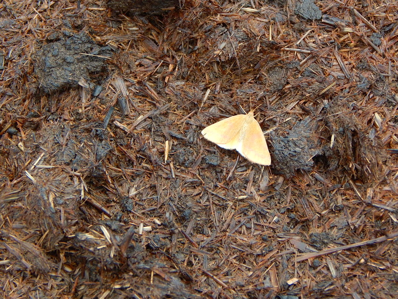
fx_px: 2380
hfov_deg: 9.6
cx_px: 199
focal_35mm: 207
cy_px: 150
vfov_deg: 7.2
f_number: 5.4
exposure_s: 1/125
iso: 125
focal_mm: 37.1
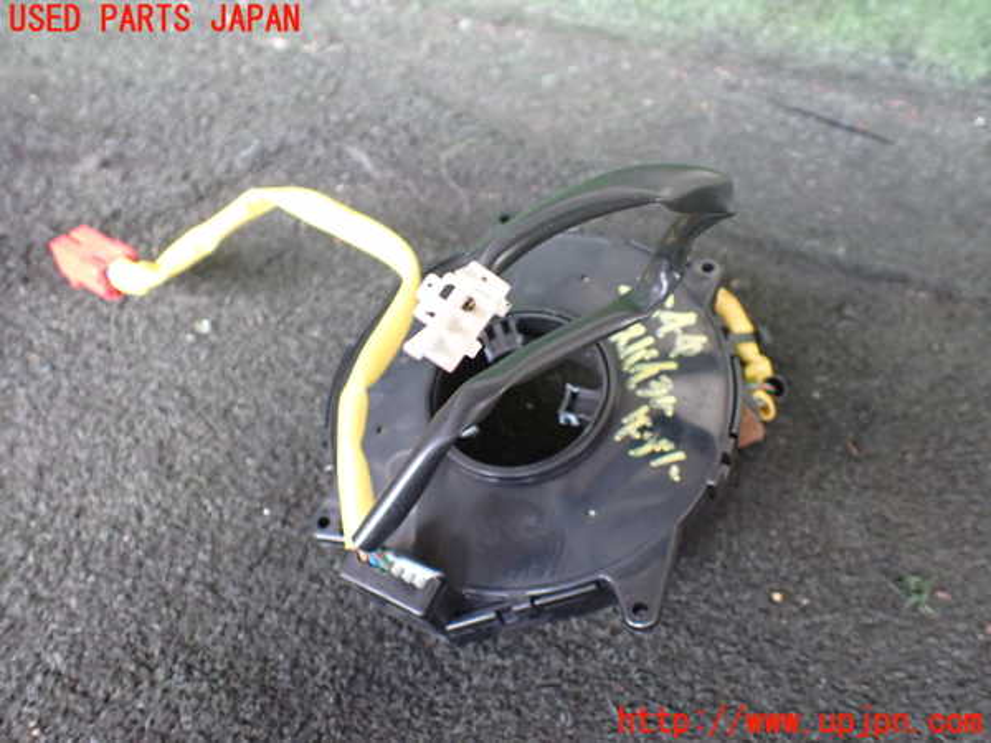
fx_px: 859
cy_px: 372
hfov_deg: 60.0
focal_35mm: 30
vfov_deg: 46.8
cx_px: 496
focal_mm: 5.4
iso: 800
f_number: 2.3
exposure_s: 1/50
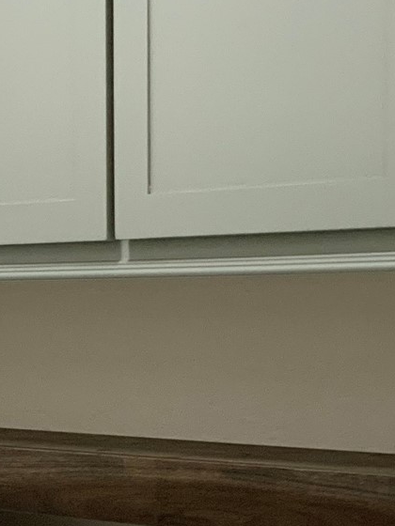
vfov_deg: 18.3
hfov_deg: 13.9
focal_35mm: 106
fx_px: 1613
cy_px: 455
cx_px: 66
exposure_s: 1/60
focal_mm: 3
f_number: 1.8
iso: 125
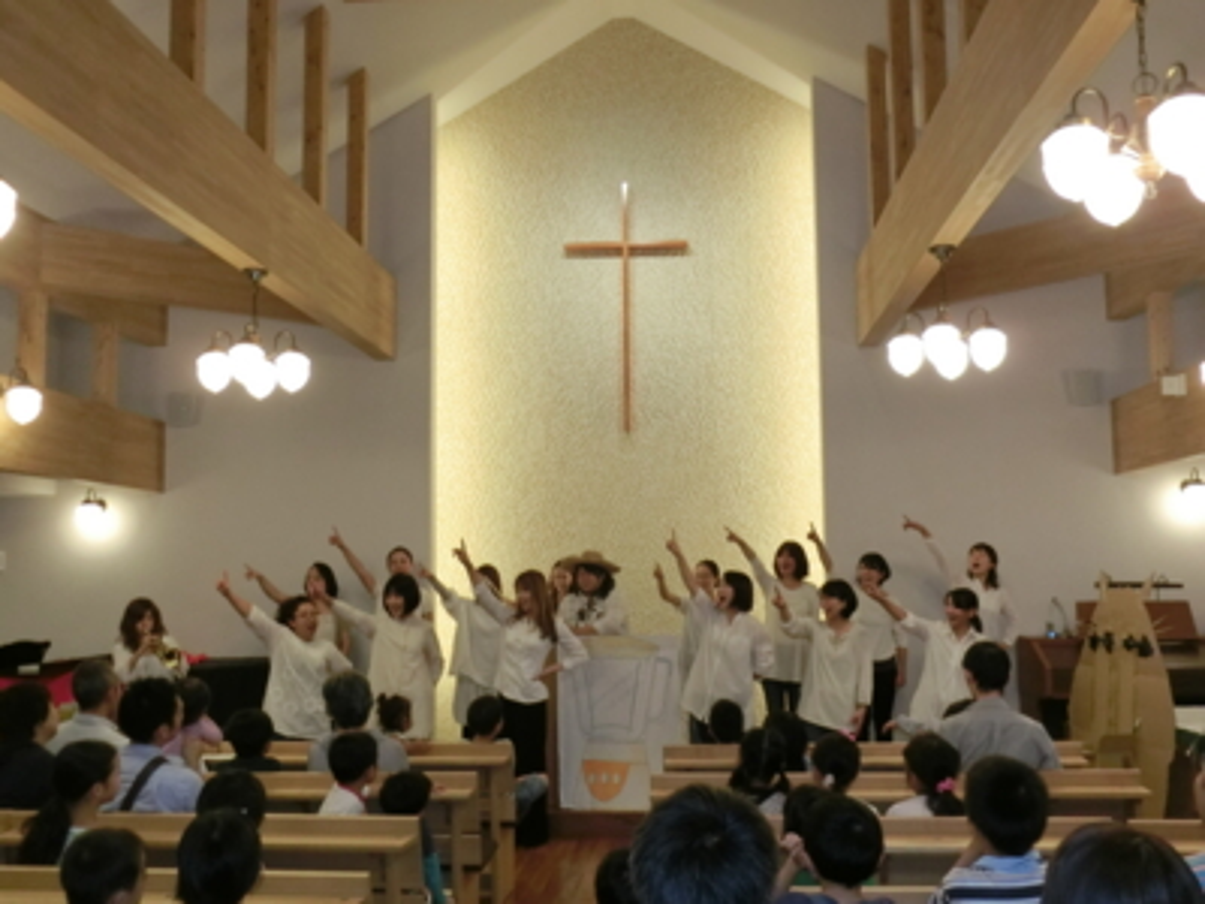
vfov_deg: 41.8
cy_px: 452
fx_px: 1184
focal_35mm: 34
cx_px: 602
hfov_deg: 54.0
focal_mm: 6
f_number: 3.9
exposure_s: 1/80
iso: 400
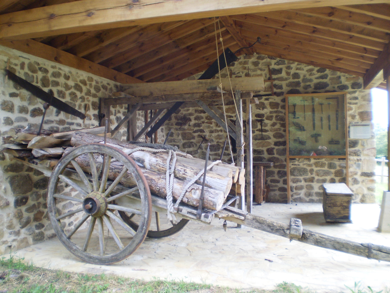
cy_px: 146
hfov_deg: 51.4
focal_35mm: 36
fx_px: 406
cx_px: 195
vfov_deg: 39.7
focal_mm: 6.3
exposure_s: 1/30
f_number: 3.1
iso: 100
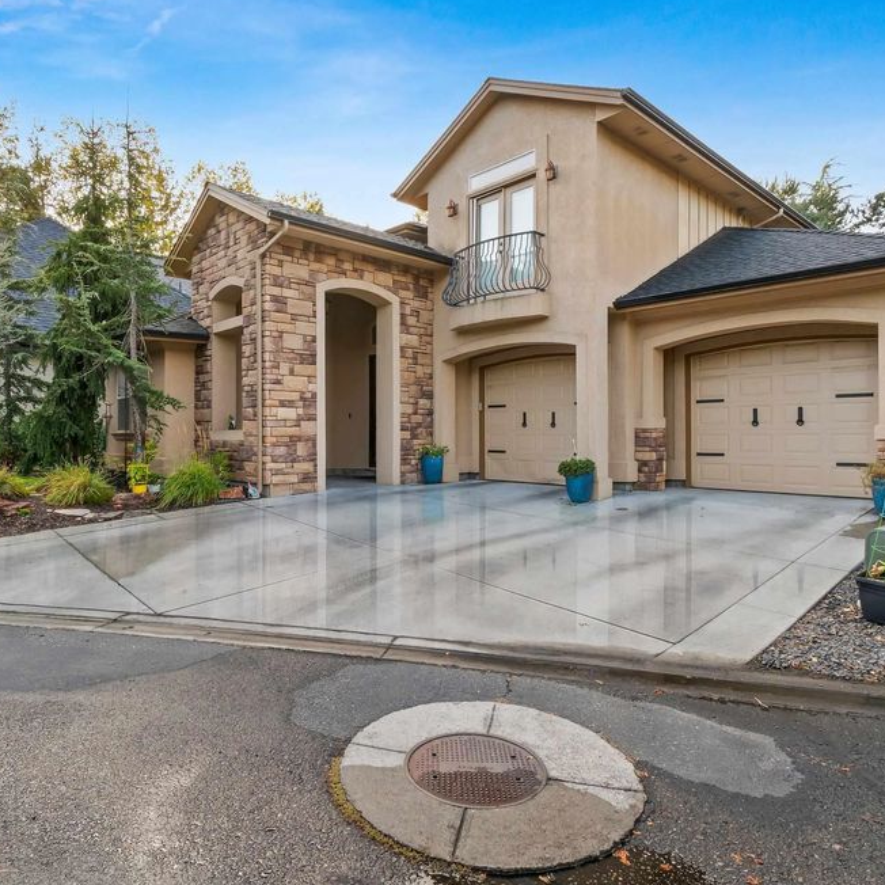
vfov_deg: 74.8
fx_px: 578
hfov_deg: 74.7
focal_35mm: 20
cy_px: 437
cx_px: 415
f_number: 11
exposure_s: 1/10
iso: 320
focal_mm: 10
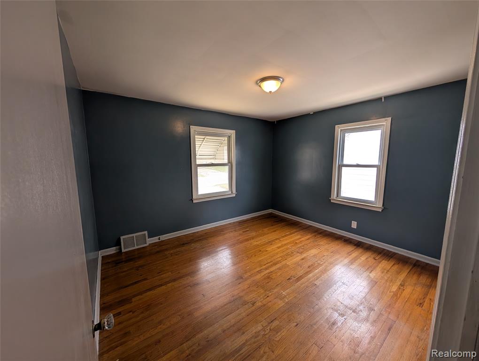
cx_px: 240
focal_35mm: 12
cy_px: 180
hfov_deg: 110.5
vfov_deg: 94.6
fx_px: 166
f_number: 1.7
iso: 57
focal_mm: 2.02
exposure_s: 1/222
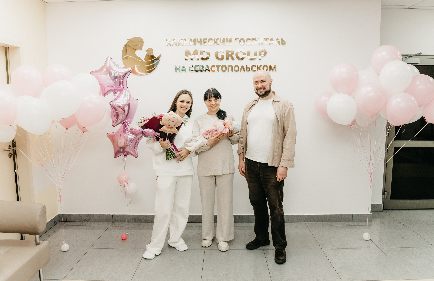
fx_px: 315
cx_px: 217
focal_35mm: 26
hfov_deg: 69.1
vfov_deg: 48.1
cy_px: 140
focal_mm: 24
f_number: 4
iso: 200
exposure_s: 1/160
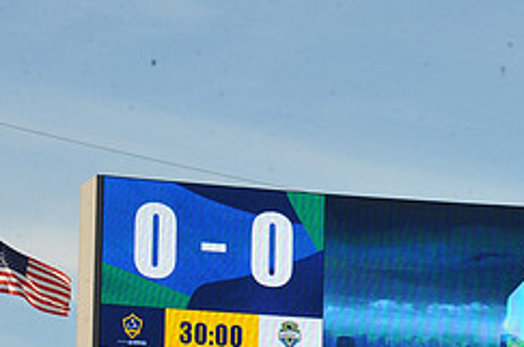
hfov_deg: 8.2
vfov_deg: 5.4
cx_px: 556
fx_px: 3646
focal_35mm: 251
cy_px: 345
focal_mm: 105
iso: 1600
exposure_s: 1/1000
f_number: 16
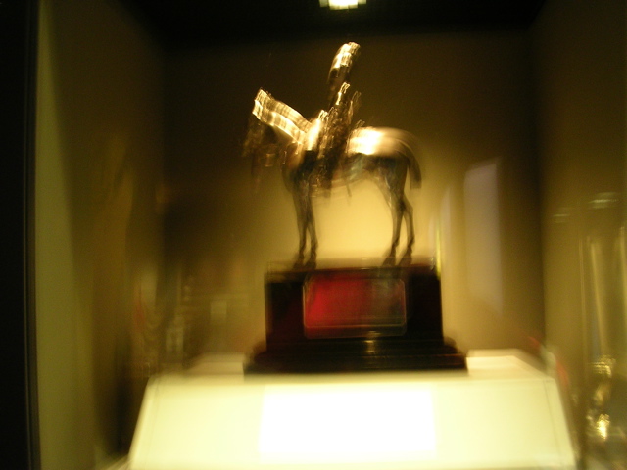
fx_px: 688
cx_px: 314
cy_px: 235
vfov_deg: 37.7
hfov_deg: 49.0
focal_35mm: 38
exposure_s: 1.5
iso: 100
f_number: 2.8
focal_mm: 5.8
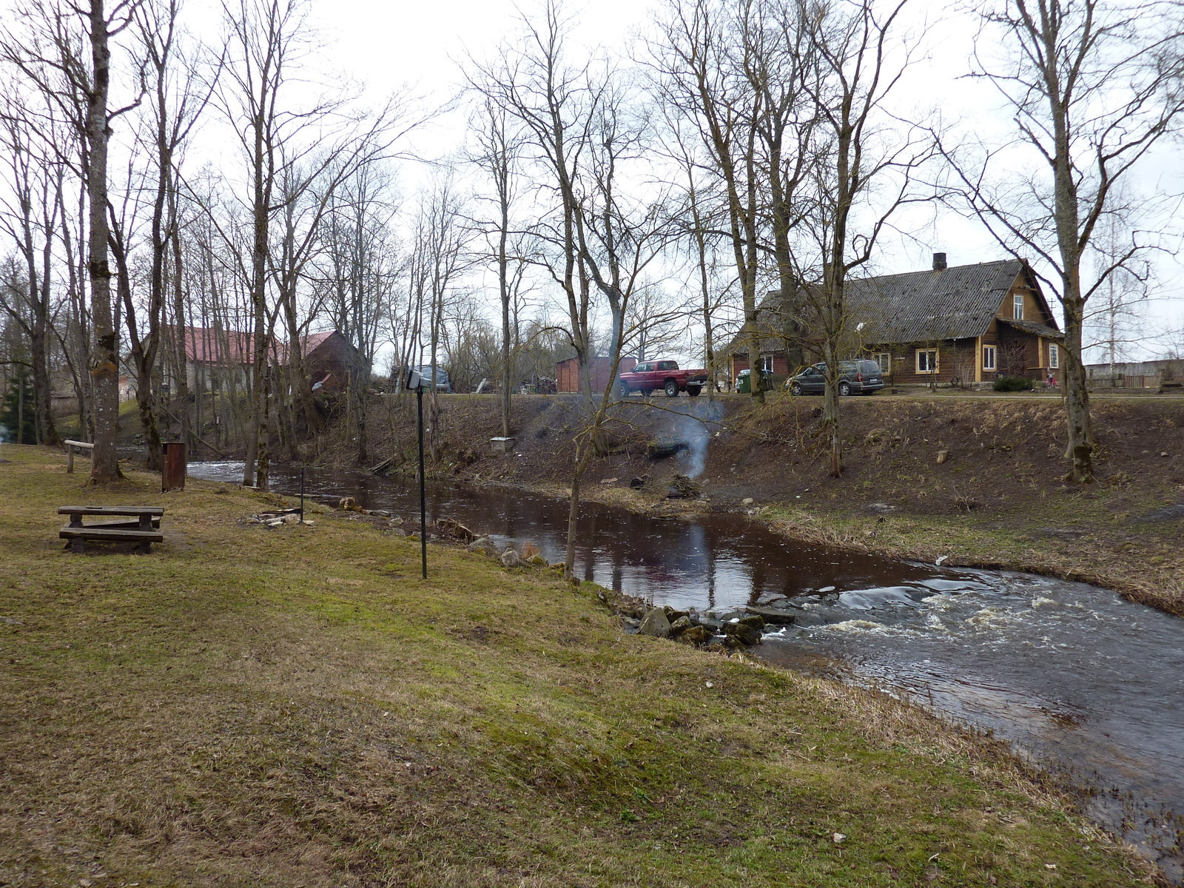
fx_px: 855
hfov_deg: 69.4
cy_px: 444
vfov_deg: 54.9
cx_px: 592
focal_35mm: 25
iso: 80
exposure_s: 1/200
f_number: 4
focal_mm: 4.1
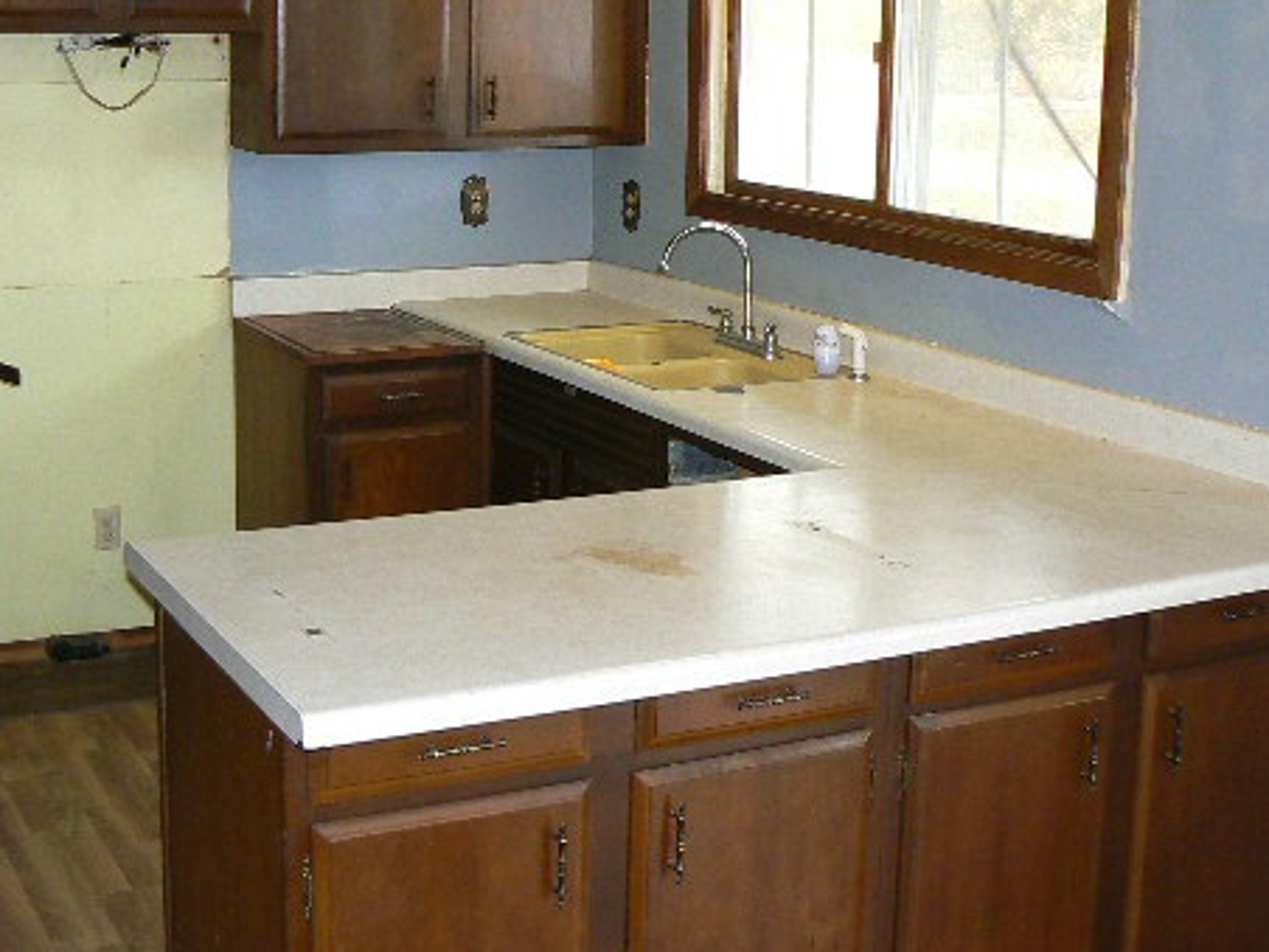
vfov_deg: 28.3
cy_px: 284
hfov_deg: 37.4
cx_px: 514
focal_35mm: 51
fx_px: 1870
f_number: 2.8
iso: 160
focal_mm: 6
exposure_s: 1/30
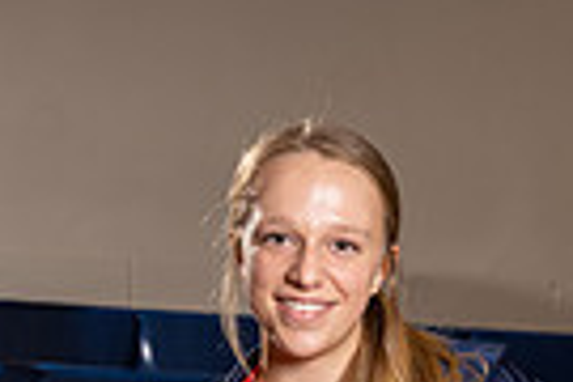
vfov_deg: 6.1
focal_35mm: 217
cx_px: 327
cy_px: 930
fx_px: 3454
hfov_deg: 9.5
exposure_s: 1/250
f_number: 5.6
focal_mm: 65
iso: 320
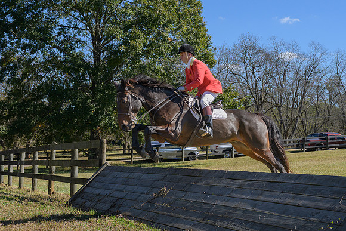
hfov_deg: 32.0
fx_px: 599
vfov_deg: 21.8
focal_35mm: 62
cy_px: 106
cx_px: 223
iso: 200
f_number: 5.6
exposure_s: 1/800
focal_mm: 44
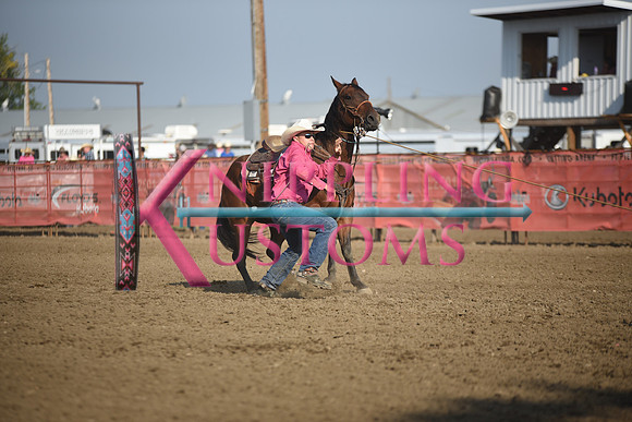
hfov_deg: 11.7
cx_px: 316
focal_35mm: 175
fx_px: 3073
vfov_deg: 7.9
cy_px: 211
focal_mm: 175
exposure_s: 1/4000
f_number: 2.8
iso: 320
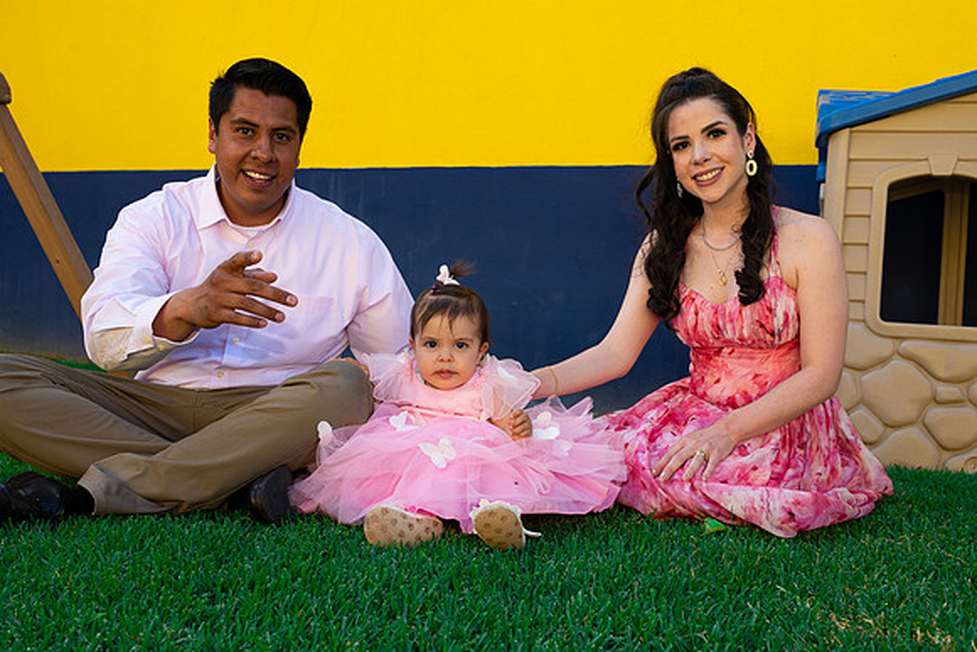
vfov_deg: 37.9
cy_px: 326
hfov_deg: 54.4
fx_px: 950
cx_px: 488
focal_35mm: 35
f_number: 6.3
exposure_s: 1/640
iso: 400
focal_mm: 35
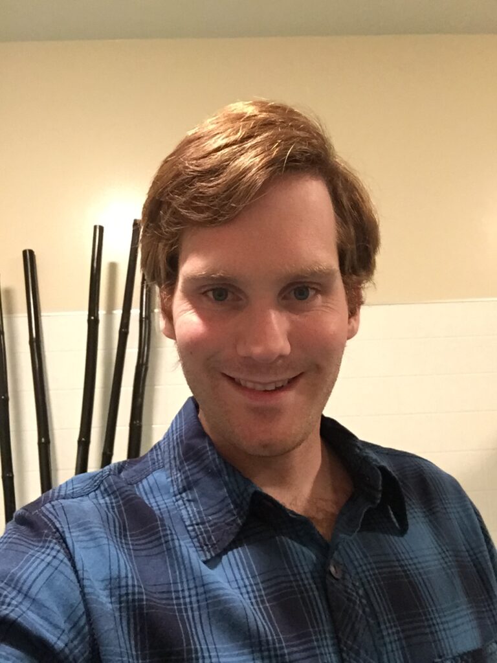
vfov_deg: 58.4
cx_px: 248
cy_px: 332
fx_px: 593
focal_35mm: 31
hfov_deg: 45.4
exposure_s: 1/30
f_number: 2.2
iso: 320
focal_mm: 2.65
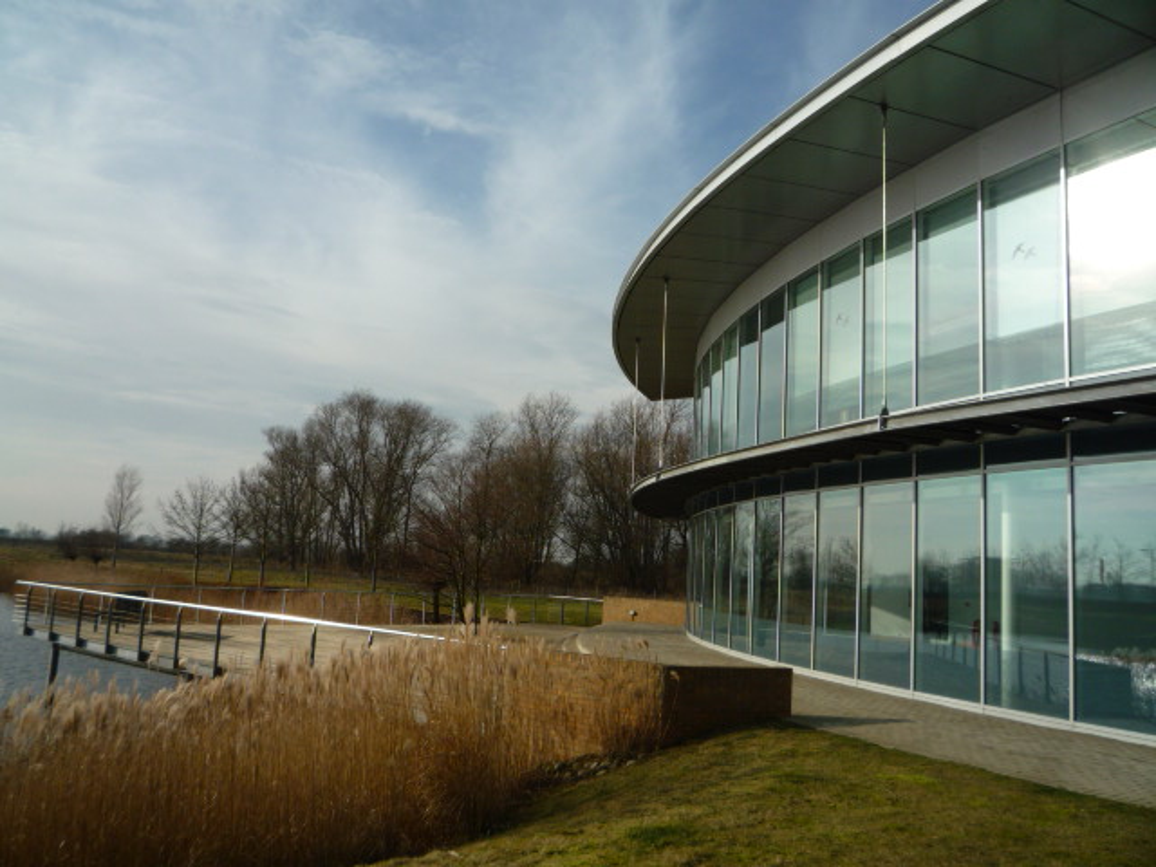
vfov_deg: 46.8
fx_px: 1002
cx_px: 578
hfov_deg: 60.0
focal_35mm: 30
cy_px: 434
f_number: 5.6
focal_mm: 5.2
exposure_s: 1/500
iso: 100
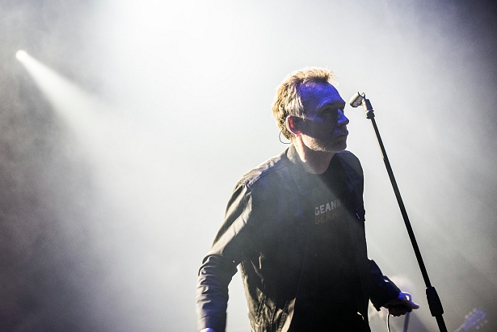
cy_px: 167
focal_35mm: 82
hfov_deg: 24.7
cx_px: 216
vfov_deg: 16.7
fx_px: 1133
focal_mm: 70
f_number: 2.8
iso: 1250
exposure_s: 1/100
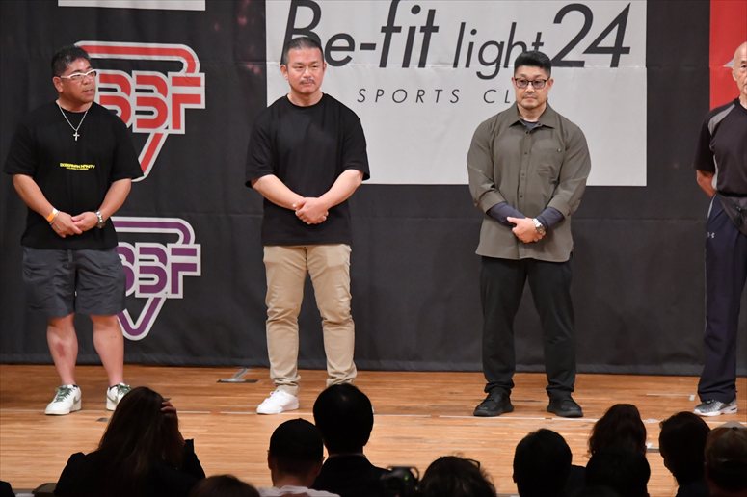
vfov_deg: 5.4
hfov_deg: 8.1
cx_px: 374
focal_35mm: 255
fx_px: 5289
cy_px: 248
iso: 7200
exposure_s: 1/400
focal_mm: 170
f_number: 5.6
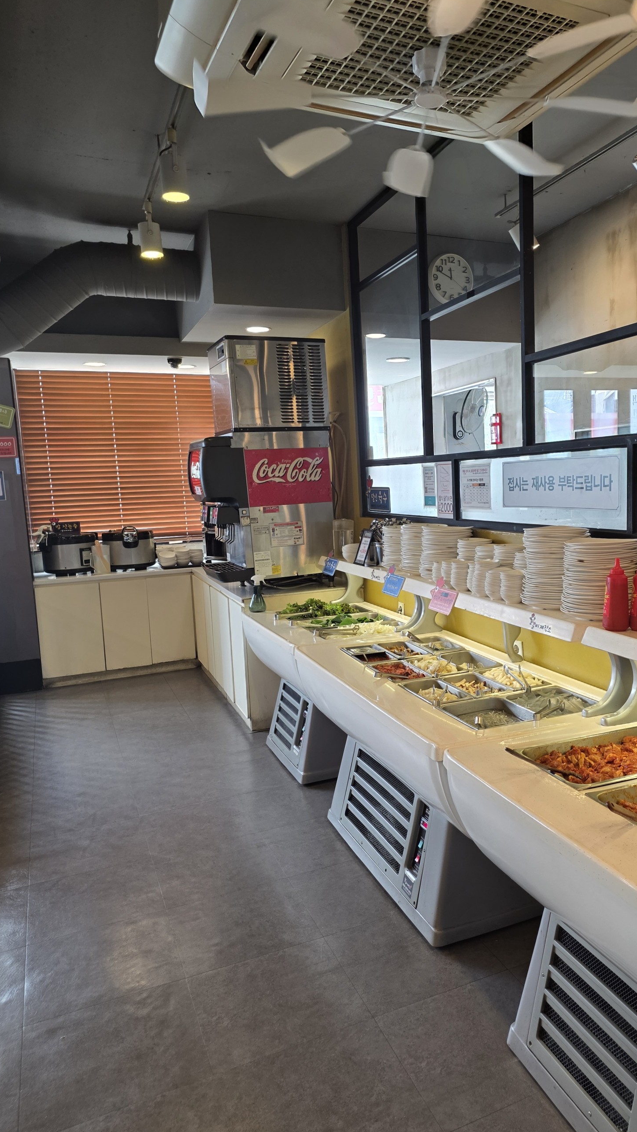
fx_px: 781
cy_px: 574
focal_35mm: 26
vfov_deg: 71.9
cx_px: 422
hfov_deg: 43.8
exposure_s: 1/120
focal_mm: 6.3
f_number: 1.7
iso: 100
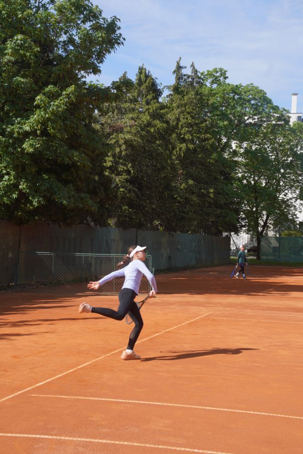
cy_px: 227
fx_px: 750
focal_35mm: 59
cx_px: 152
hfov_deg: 22.8
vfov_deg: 33.7
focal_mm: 39.6
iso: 160
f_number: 9
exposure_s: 1/250
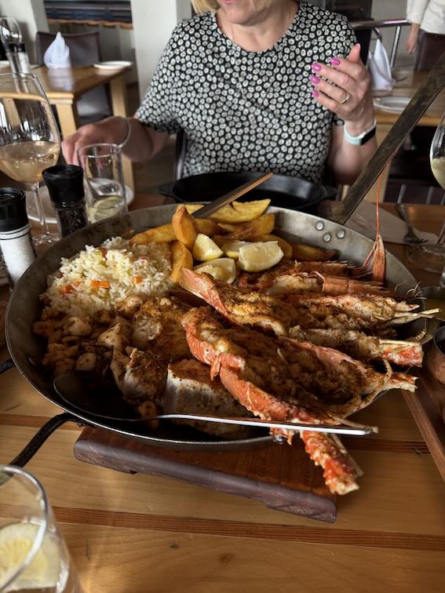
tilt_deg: -37.0
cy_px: 296
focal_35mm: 24
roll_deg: -0.6
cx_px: 222
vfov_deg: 71.6
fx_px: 411
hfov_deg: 56.8
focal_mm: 6.76
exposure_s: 1/100
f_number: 1.78
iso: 160
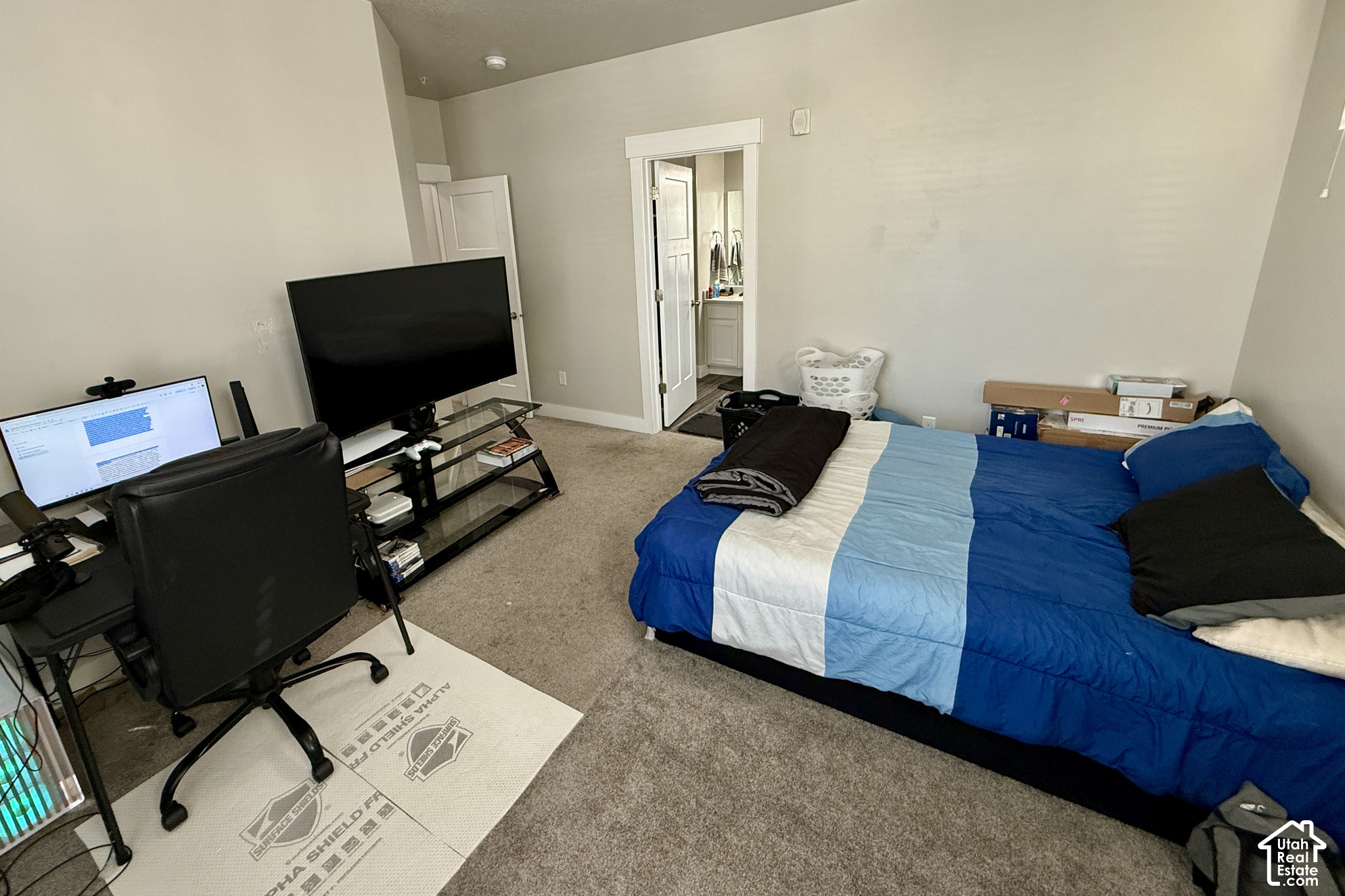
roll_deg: +2.6
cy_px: 382
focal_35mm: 15
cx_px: 655
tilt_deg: -15.5
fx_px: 560
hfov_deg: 100.4
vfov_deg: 76.8
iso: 320
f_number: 2.2
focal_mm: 2.22
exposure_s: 1/120
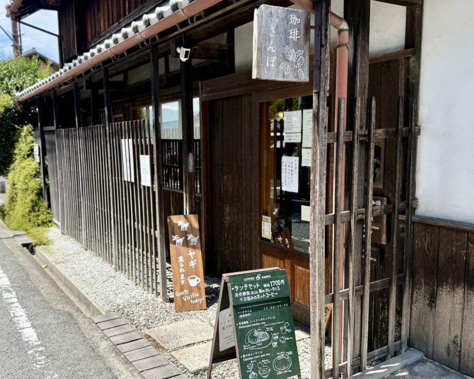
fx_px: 393
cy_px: 184
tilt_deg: -7.7
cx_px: 210
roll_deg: -0.7
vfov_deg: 51.5
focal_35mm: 28
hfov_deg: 62.0
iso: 100
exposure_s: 1/2370
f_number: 1.78
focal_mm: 6.76
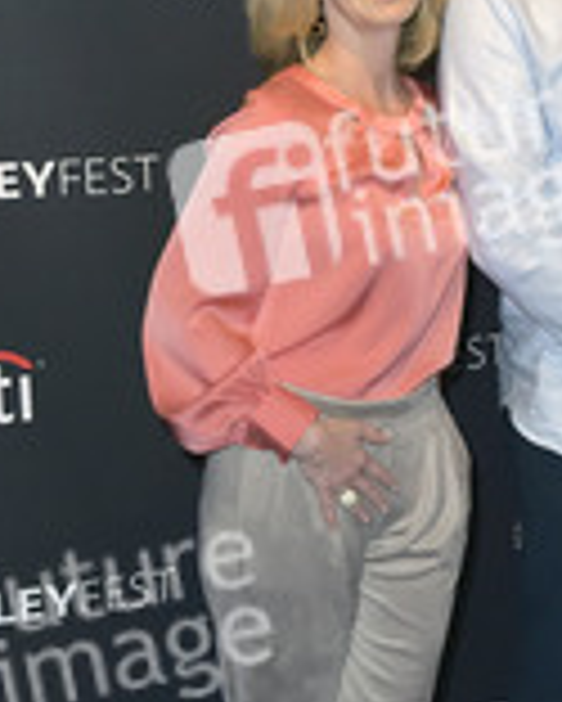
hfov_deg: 19.5
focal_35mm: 77
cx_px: 533
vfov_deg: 24.7
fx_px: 1599
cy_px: 414
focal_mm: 32
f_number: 6.3
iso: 640
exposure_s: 1/320
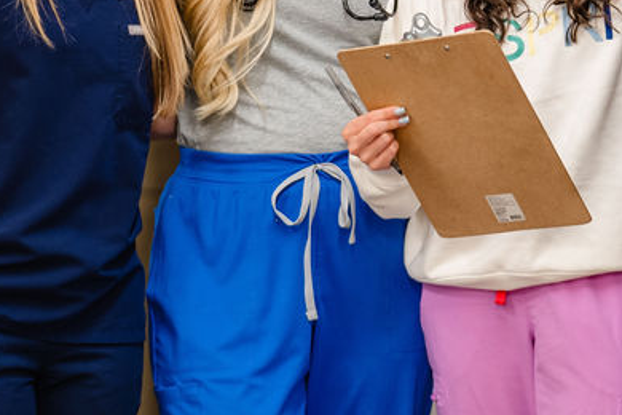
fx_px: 3853
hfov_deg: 9.2
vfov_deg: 6.1
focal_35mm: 223
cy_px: -73
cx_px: 437
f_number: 1.8
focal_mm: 85
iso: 500
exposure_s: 1/250
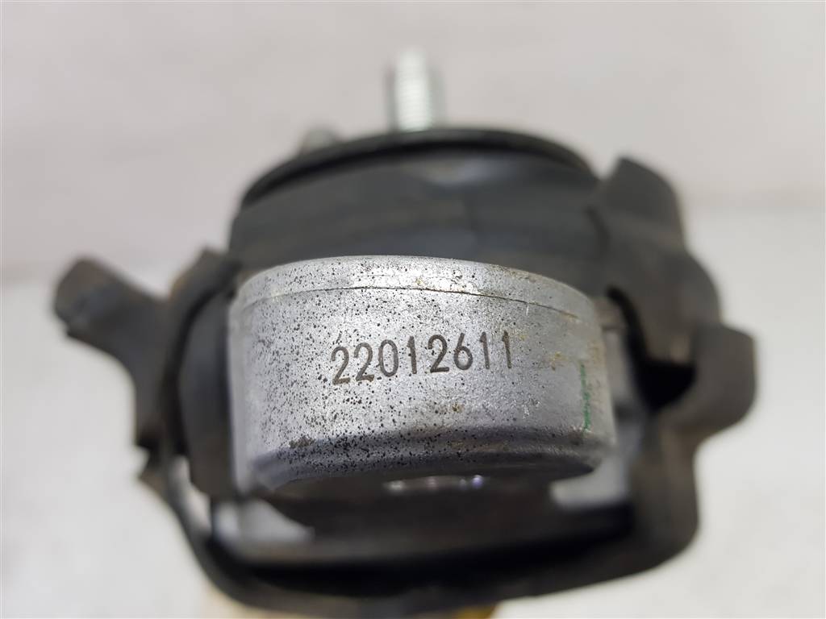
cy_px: 310
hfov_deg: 67.3
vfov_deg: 53.1
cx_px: 413
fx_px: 620
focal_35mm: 26
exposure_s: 1/100
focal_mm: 4.2
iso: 100
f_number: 1.7
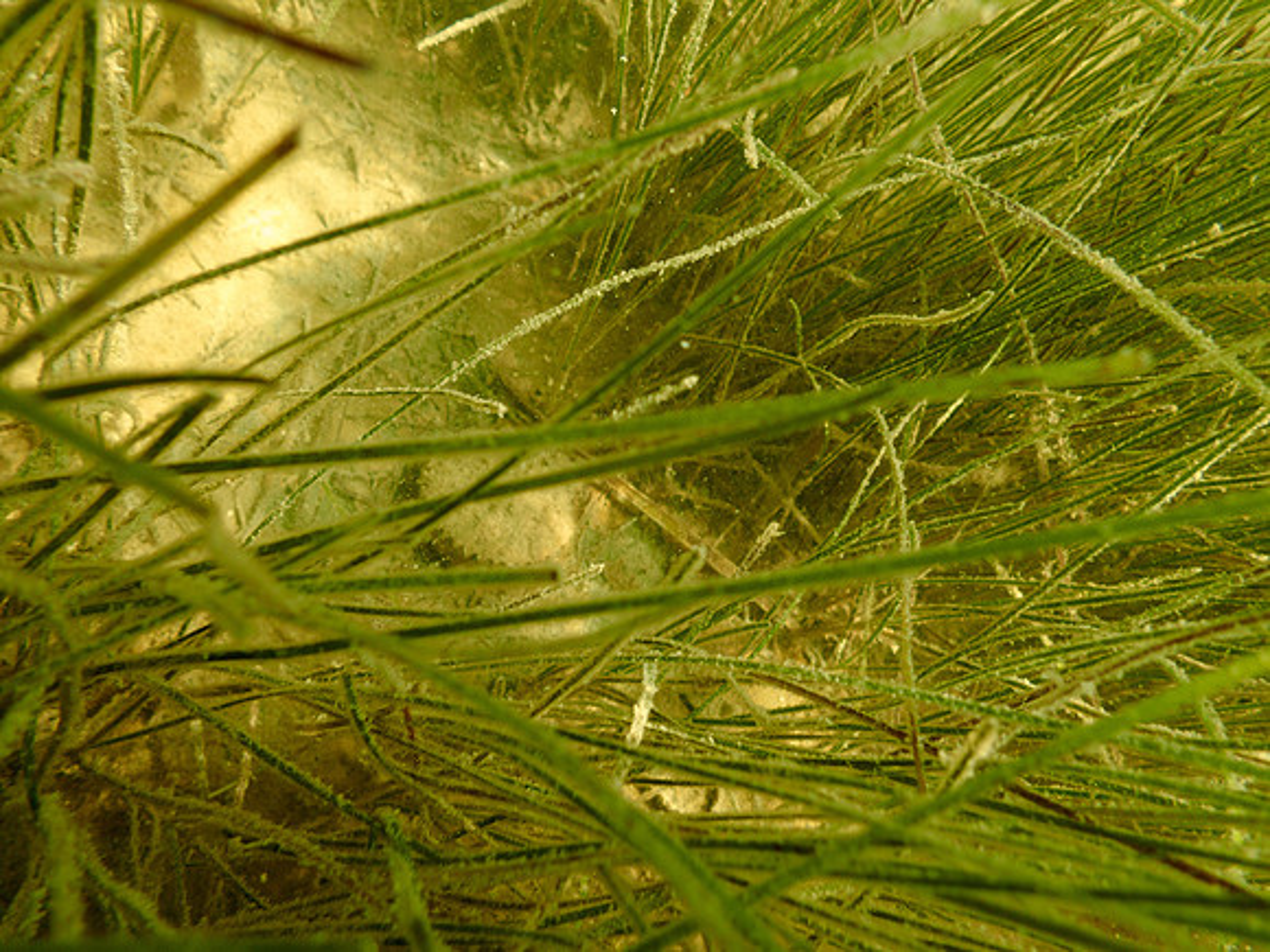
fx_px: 917
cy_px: 476
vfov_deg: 54.9
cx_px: 635
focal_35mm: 25
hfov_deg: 69.4
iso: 100
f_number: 2.8
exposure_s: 1/200
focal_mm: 4.5
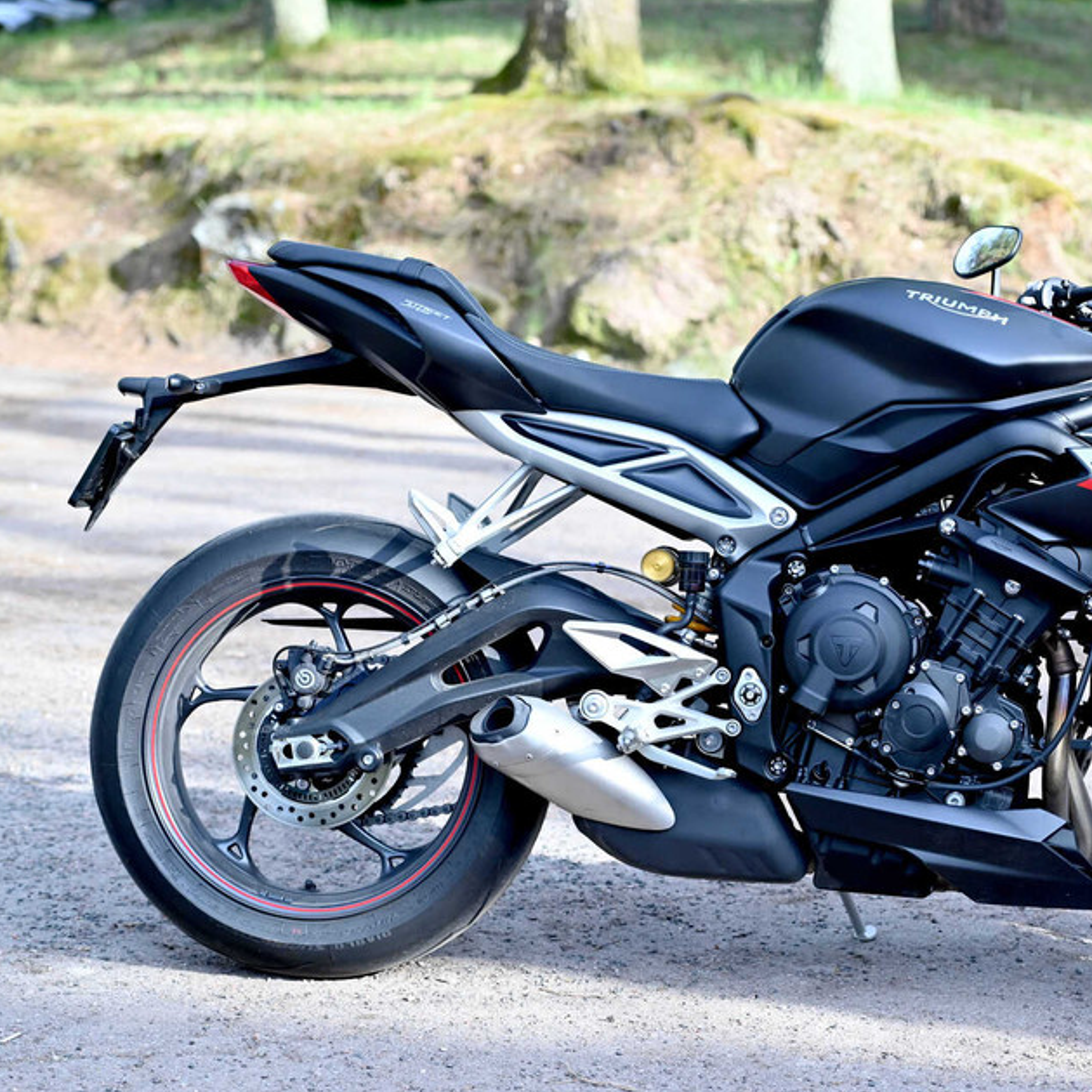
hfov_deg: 15.8
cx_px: 762
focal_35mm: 110
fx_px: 3926
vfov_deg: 15.8
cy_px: 546
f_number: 4.5
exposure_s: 1/640
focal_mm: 86
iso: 800
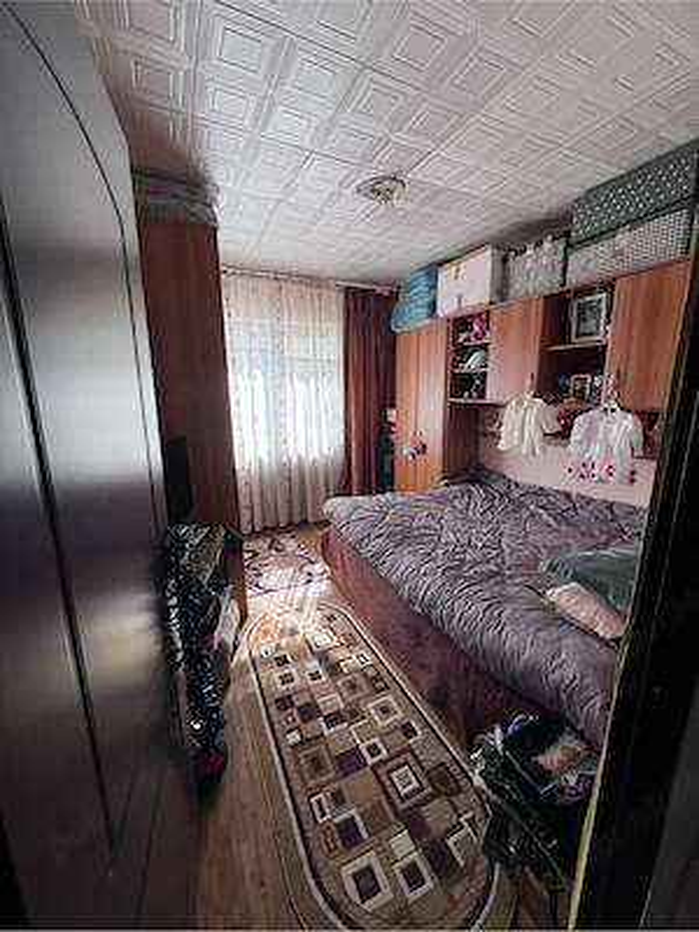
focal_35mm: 13
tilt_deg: -12.3
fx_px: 350
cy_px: 466
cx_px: 350
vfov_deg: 106.2
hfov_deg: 89.9
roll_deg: +0.6
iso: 32
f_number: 1.8
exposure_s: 1/99
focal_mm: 1.57
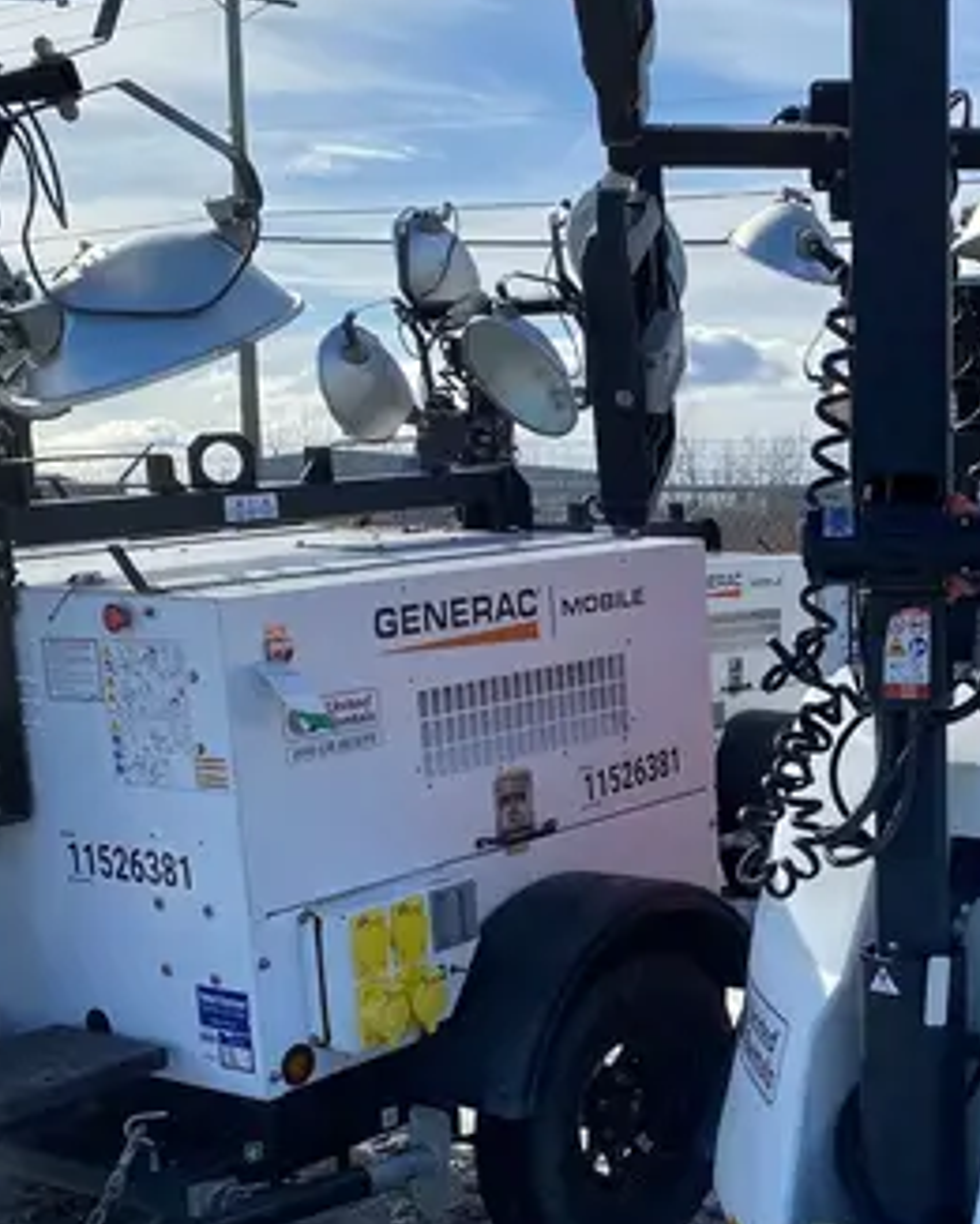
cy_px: 880
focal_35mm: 57
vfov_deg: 32.5
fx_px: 2066
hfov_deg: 25.7
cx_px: 912
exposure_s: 1/3040
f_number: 1.8
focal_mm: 4.25
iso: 32
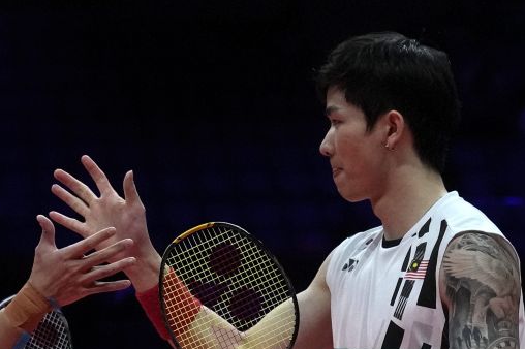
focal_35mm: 215
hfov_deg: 9.6
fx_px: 3133
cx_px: 161
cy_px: 409
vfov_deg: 6.3
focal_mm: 59
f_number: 3.5
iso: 3200
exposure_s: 1/3200
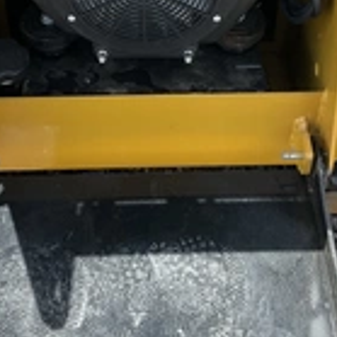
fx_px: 815
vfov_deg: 23.3
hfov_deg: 23.4
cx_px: 160
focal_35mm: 74
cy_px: 141
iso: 25
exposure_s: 1/473
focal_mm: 3
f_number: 1.8
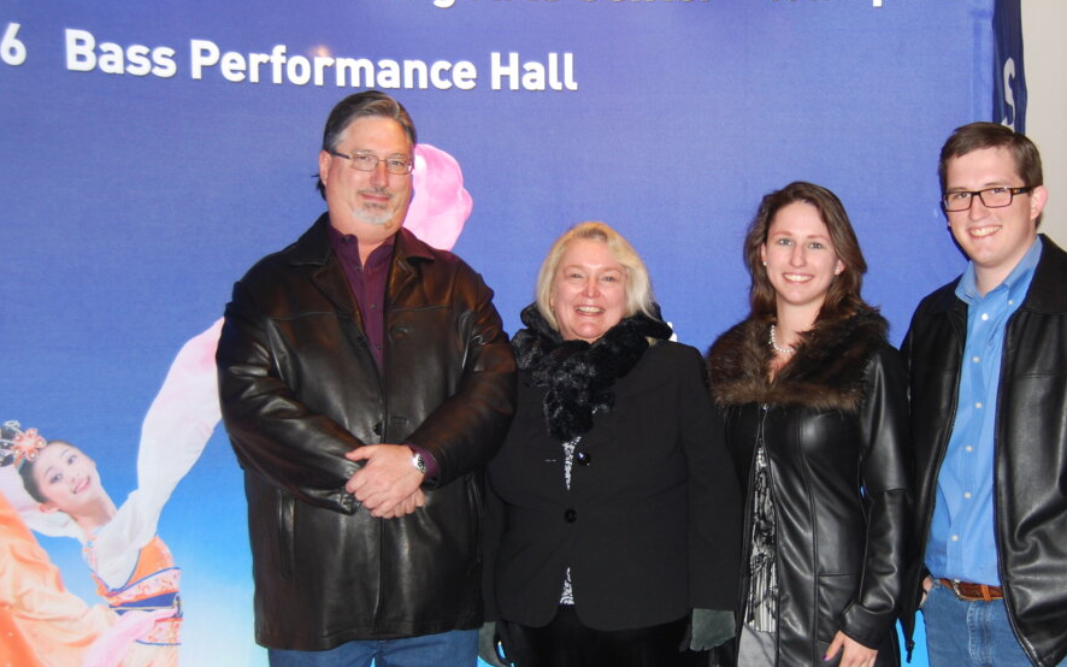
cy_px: 408
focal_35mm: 41
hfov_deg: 48.2
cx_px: 565
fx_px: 1192
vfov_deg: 31.2
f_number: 3.8
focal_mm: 22
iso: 200
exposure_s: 1/60
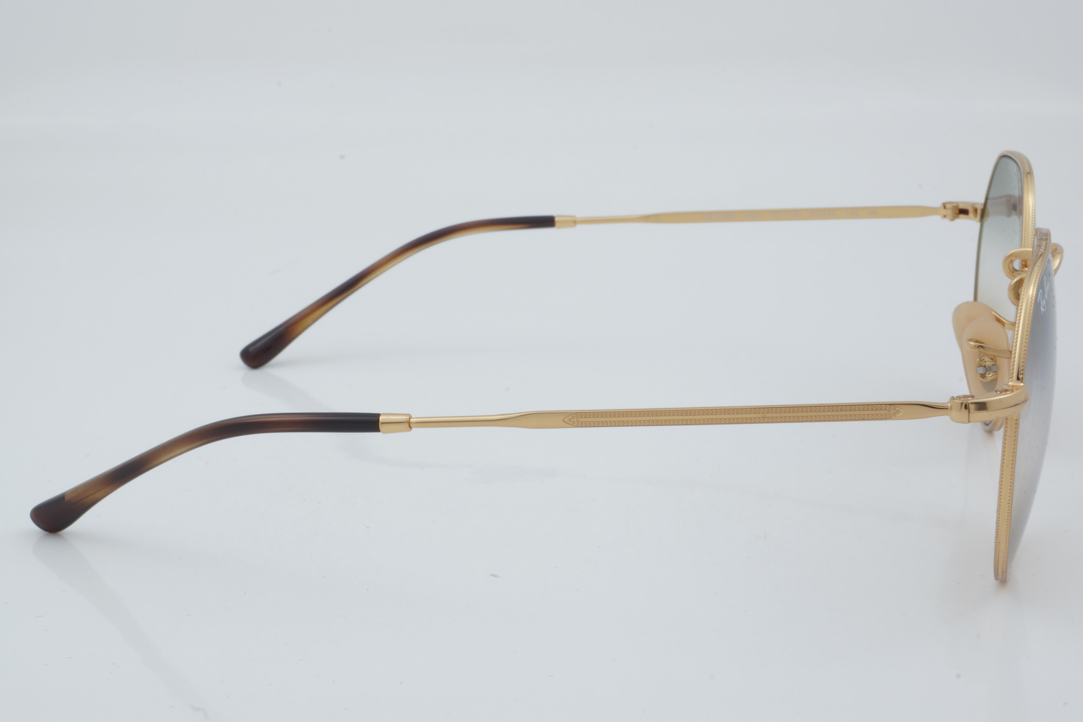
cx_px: 542
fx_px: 2030
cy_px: 361
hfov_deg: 29.9
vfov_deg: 20.2
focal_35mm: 68
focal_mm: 45
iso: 100
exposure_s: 1/4
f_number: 29
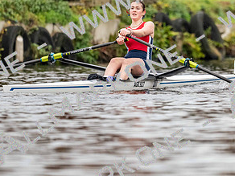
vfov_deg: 1.9
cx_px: 159
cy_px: 42
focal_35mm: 765
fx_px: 5193
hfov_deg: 2.6
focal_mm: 400
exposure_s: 1/2500
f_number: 4.5
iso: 2200
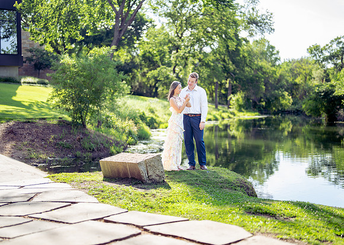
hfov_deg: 36.3
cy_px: 122
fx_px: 525
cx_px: 172
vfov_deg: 26.3
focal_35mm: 54
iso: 100
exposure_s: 1/1600
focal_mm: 50
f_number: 1.2
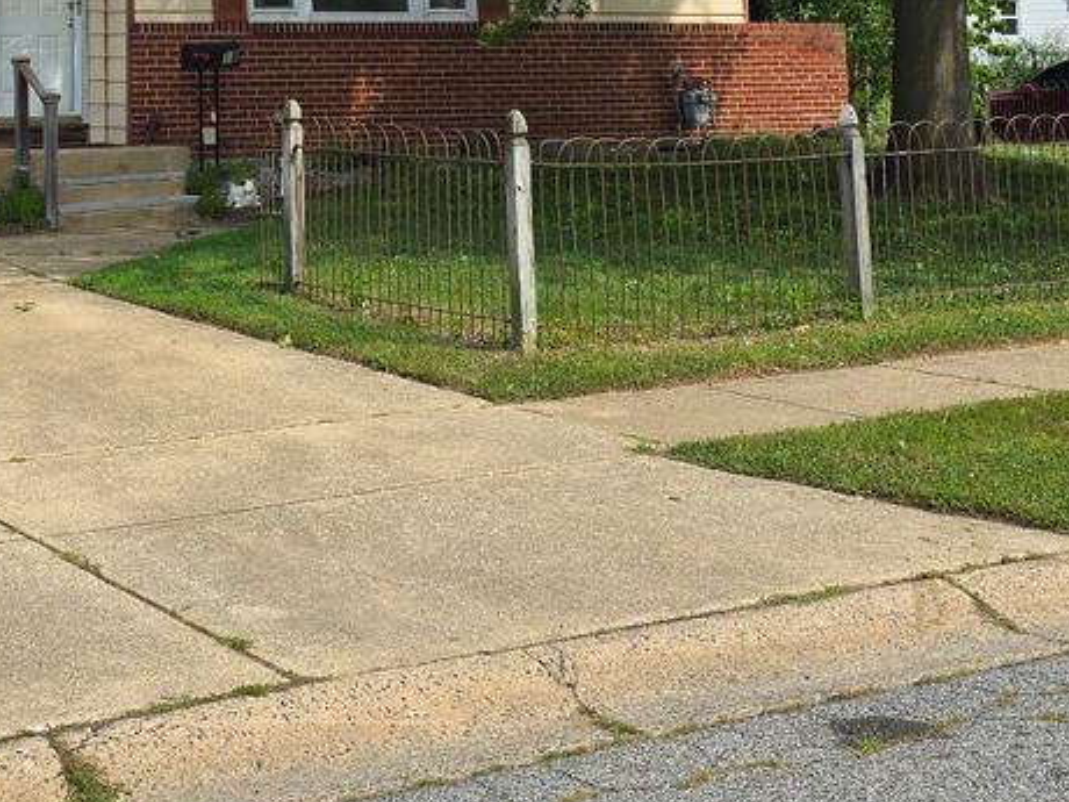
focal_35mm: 72
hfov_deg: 26.6
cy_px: -179
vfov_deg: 19.2
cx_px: 230
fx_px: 2223
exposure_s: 1/622
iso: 12
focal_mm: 6.3
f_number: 1.7
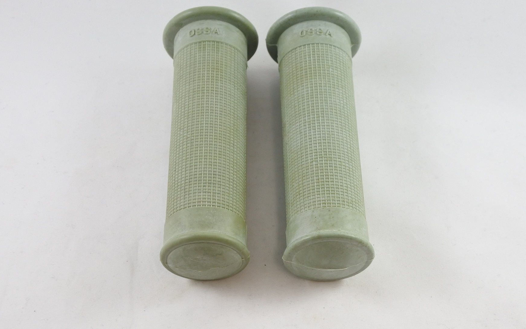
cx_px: 263
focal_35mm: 48
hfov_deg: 41.8
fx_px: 688
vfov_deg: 26.9
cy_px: 154
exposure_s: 1/125
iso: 450
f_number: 4.5
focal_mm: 17.6
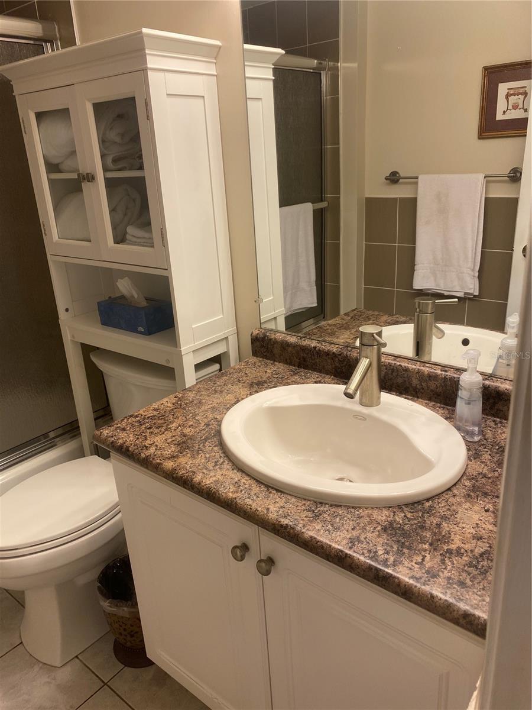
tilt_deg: -17.2
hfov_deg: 53.1
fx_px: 533
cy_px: 355
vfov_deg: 67.3
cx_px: 266
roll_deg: +3.8
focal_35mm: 26
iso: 80
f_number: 1.8
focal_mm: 4.25
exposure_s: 1/120
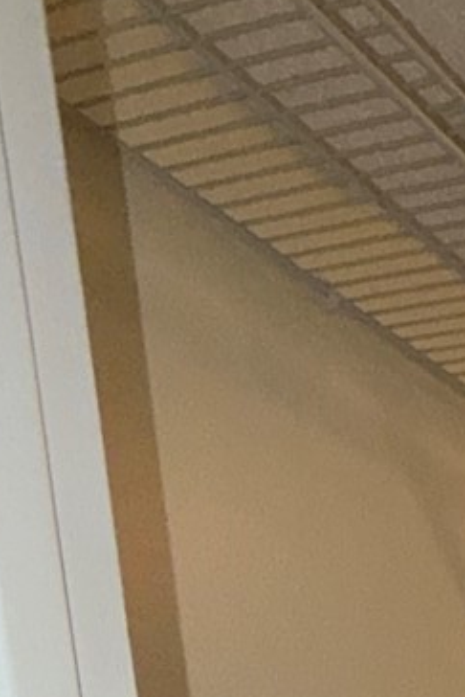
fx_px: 1239
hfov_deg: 16.3
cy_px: 1247
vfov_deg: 21.3
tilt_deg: -11.2
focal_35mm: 64
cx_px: 936
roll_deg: +0.8
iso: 64
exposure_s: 1/60
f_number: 2.2
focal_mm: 2.22
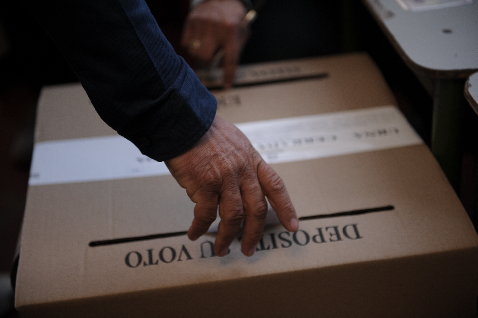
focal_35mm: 70
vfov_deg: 19.4
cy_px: 159
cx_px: 239
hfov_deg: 28.9
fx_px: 929
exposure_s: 1/640
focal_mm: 70
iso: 1000
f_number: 2.8
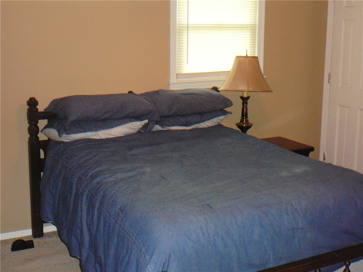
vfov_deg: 30.9
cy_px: 136
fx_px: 493
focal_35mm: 47
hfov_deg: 40.4
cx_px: 182
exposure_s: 1/30
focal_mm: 7
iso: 400
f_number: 3.3
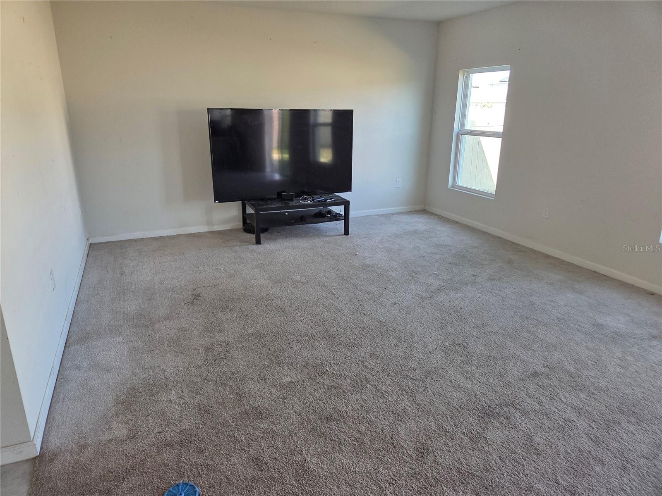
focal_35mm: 23
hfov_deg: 73.9
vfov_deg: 58.9
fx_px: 440
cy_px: 248
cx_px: 331
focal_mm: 5.4
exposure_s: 1/180
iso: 160
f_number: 1.8
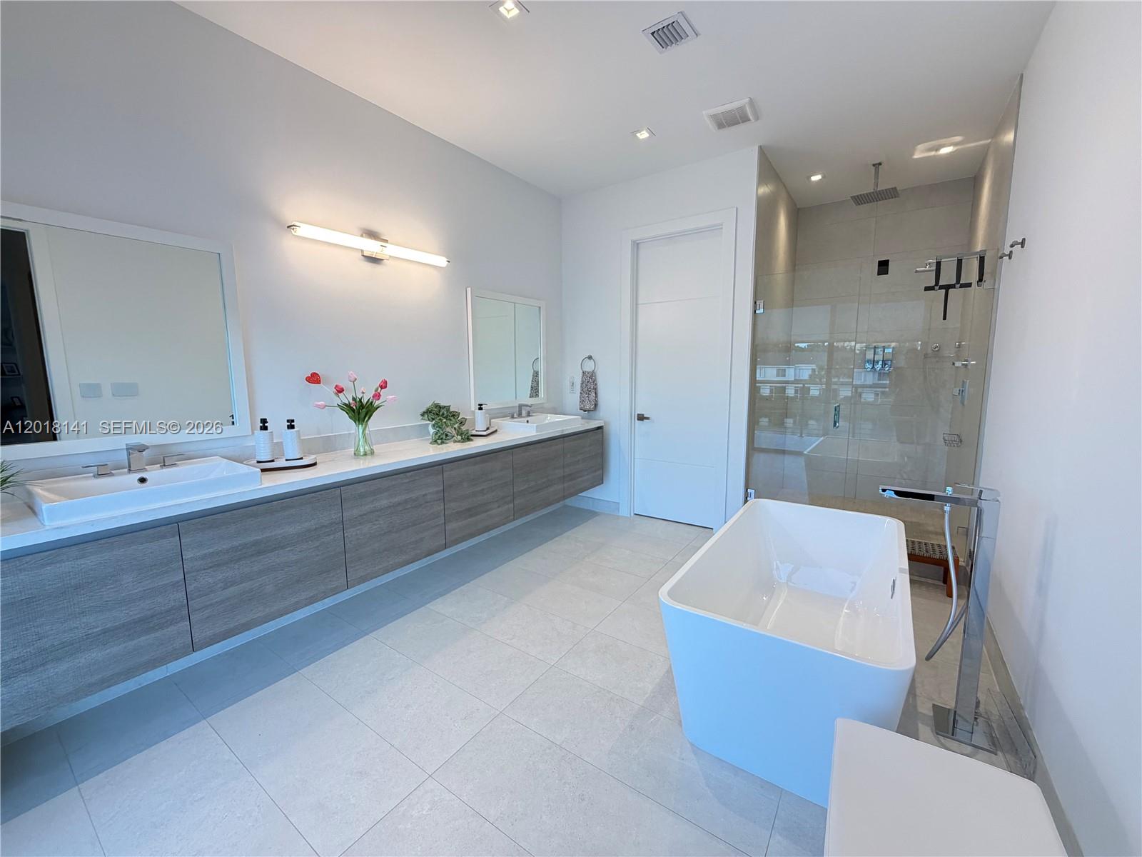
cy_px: 428
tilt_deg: -7.1
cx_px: 571
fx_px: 462
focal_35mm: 14
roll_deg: +0.9
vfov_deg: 85.7
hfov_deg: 102.1
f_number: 2.2
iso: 250
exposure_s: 1/120
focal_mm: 2.22
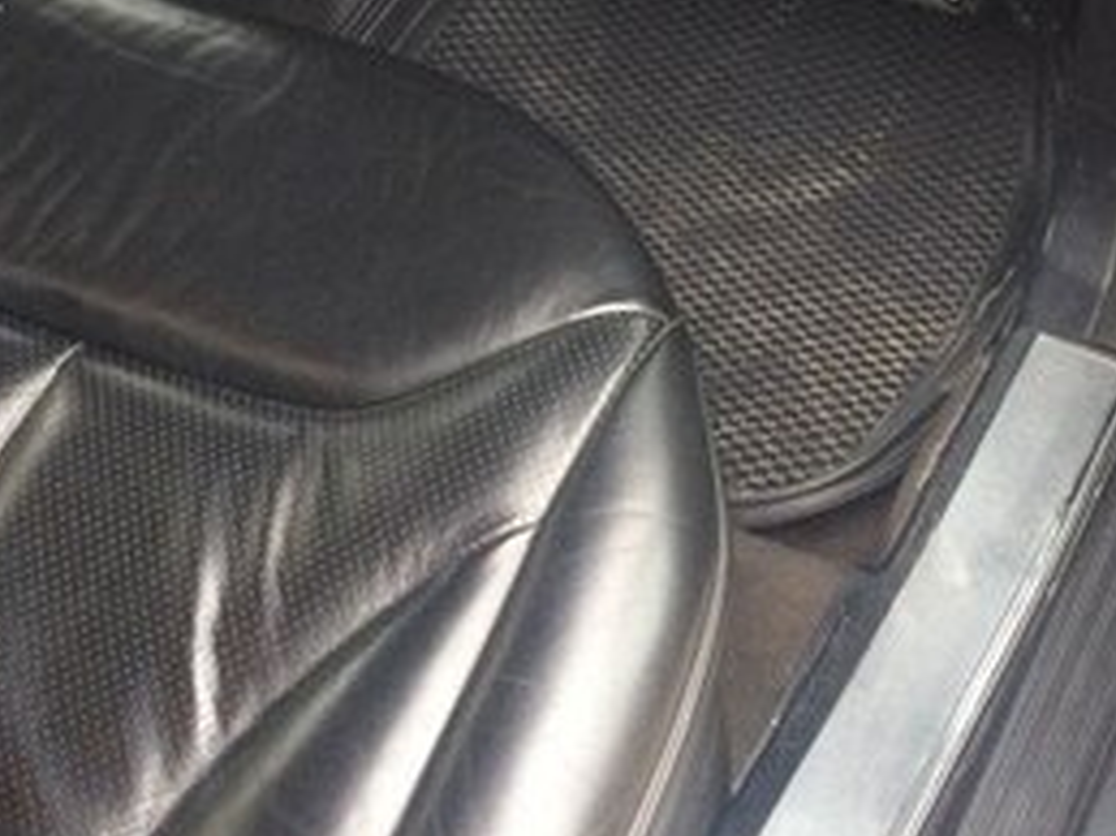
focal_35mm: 74
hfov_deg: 26.3
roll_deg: +8.1
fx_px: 2385
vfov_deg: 19.0
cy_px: -110
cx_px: 676
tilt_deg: -37.1
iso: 200
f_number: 2.2
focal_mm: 4.15
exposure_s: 1/33
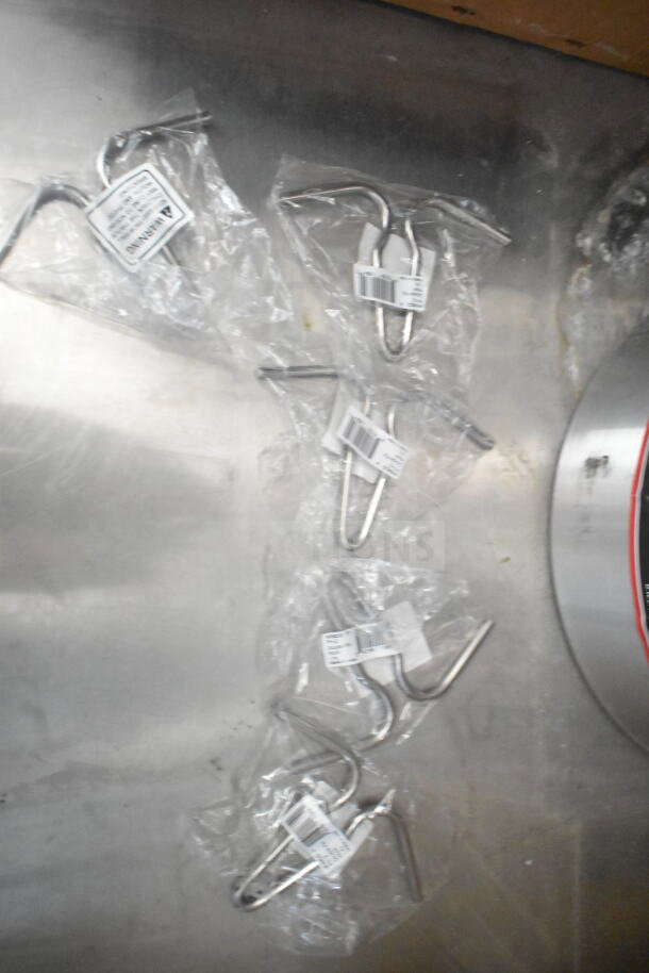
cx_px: 324
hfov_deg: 40.0
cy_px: 486
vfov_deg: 57.2
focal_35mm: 33
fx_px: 892
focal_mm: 22
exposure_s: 1/30
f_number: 3.8
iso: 9000
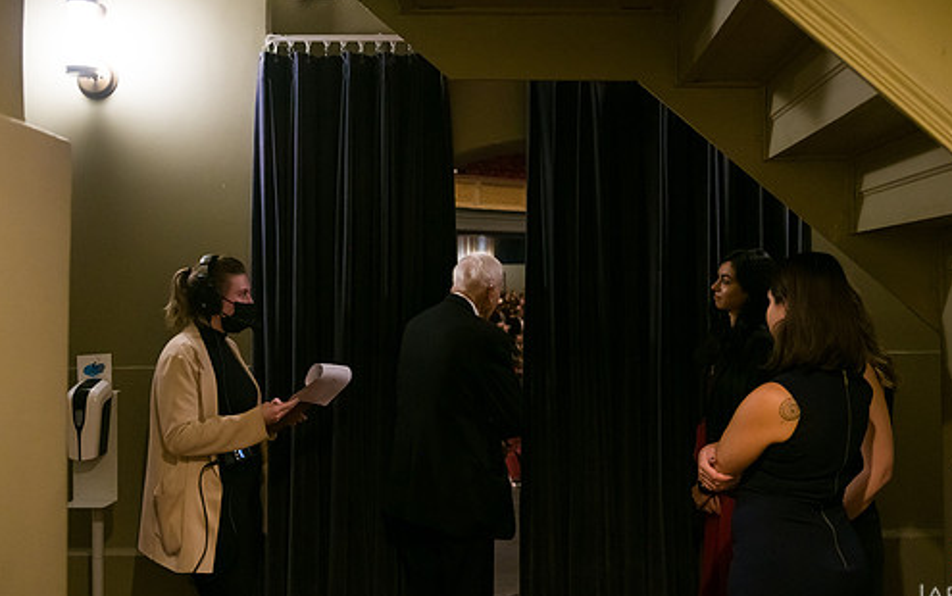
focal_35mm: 37
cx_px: 537
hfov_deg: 52.6
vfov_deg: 34.5
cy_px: 274
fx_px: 961
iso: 1600
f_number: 3.2
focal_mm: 31
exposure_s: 1/60
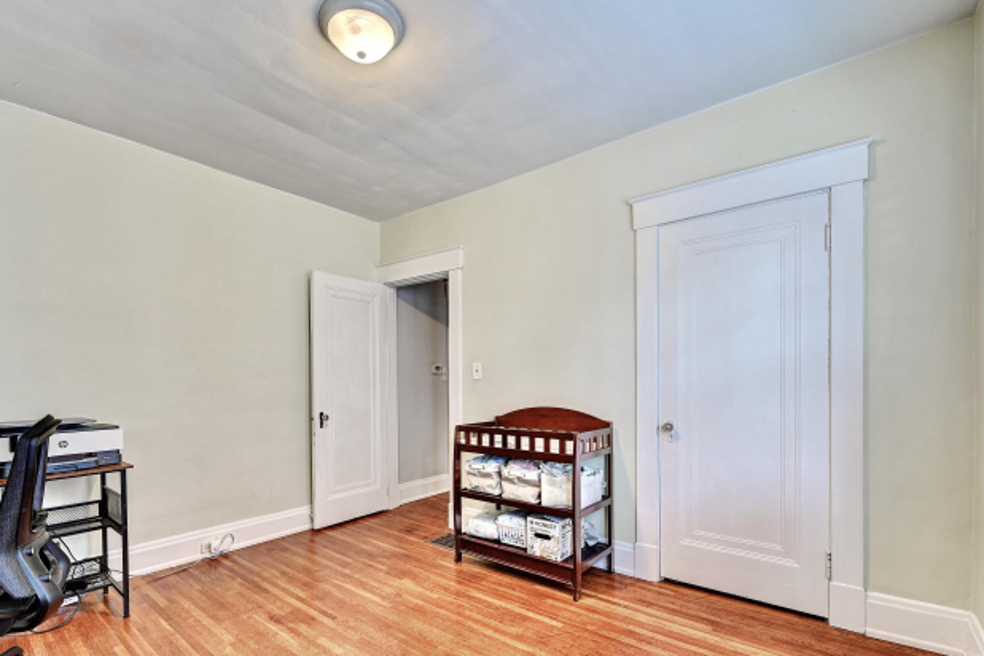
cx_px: 457
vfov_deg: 69.8
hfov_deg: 93.1
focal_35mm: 17
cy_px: 389
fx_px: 465
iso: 200
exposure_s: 1
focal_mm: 14
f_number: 8
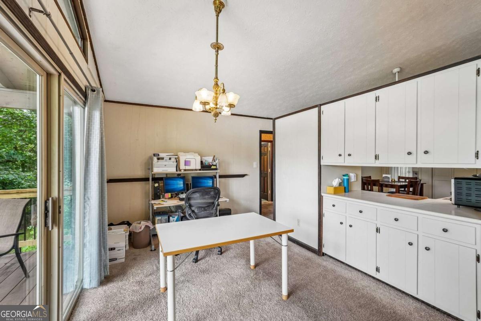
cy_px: 160
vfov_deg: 73.7
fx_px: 214
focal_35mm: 16
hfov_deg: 96.7
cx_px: 240
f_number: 8
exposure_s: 1/40
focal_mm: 16
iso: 800
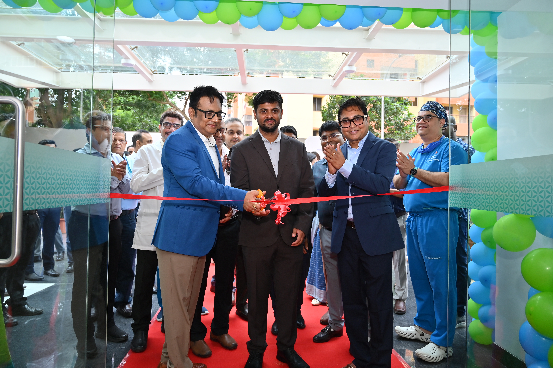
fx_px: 368
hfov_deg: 73.8
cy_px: 184
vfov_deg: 53.1
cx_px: 276
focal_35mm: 24
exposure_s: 1/200
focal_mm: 24
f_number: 4.5
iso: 200
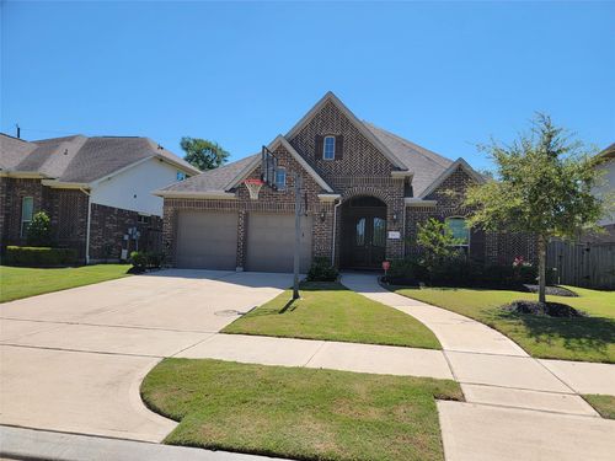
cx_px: 308
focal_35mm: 24
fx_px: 426
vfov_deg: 56.8
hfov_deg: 71.6
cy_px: 230
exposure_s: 1/883
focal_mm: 6.7
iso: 16
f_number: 1.8
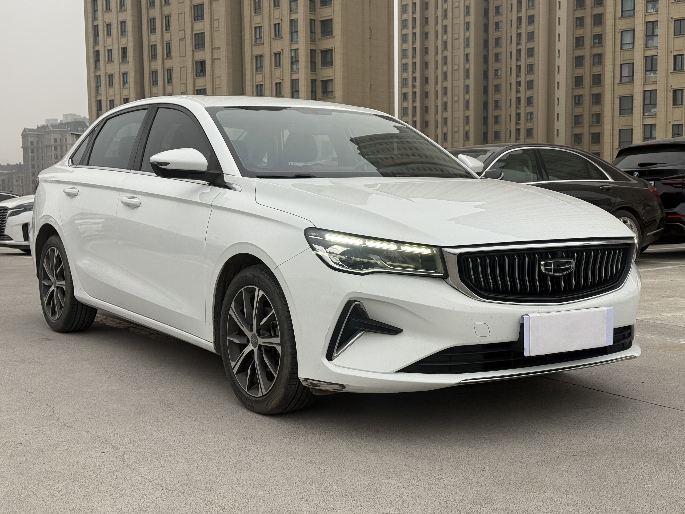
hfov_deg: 39.7
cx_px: 342
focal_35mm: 48
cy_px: 257
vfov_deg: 30.3
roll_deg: +0.9
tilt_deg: -4.2
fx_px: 950
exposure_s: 1/527
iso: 80
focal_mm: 6.76
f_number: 1.78
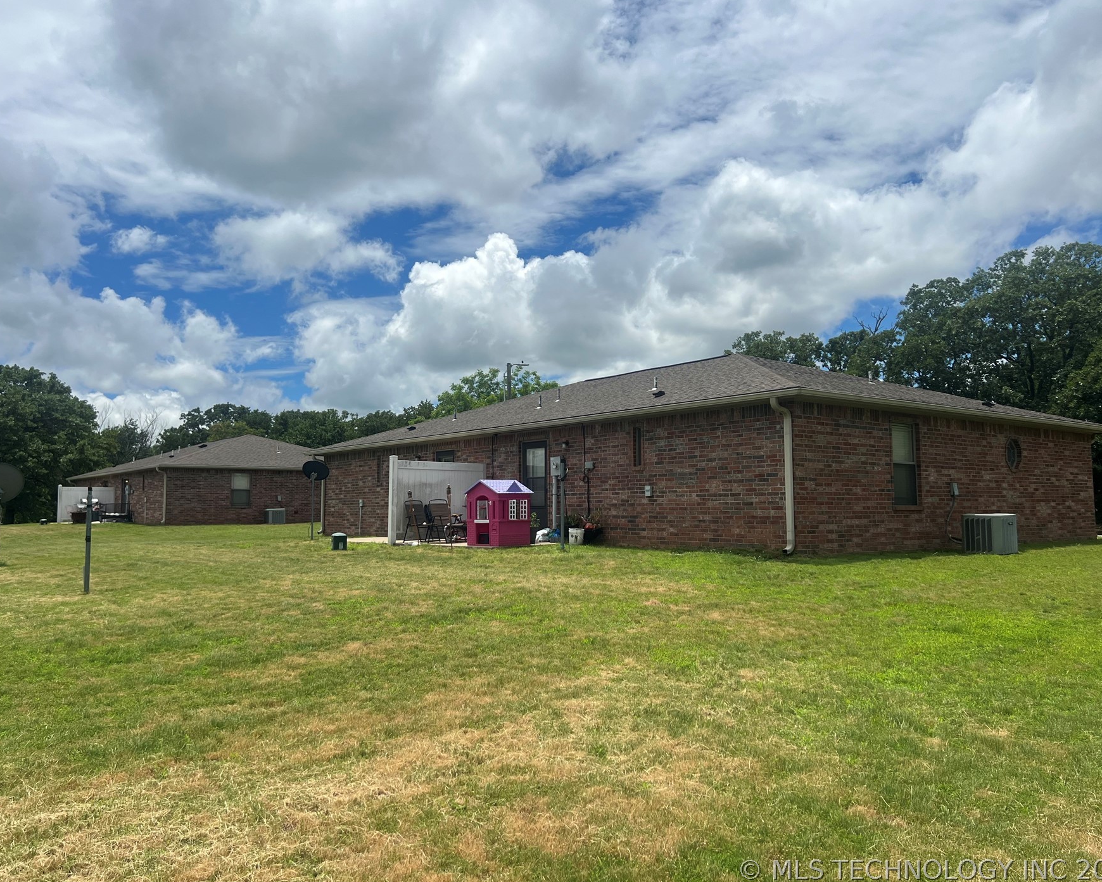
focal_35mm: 28
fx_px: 913
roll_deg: +0.7
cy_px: 435
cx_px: 540
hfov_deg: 62.2
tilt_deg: +5.6
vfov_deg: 51.5
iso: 50
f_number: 1.5
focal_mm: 5.7
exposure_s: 1/10309
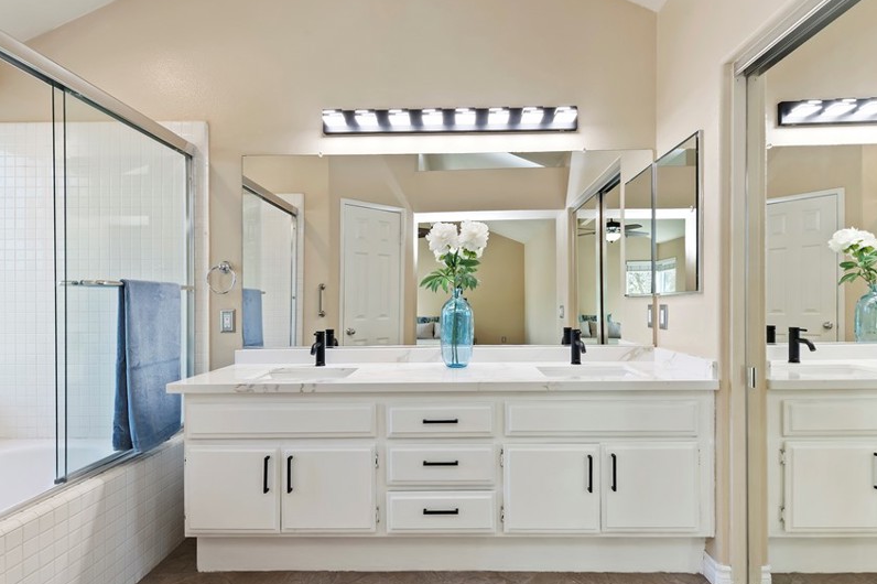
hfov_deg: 90.0
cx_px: 441
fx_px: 438
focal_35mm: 18
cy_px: 296
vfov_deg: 67.3
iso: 500
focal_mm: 14
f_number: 10
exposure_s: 1/15
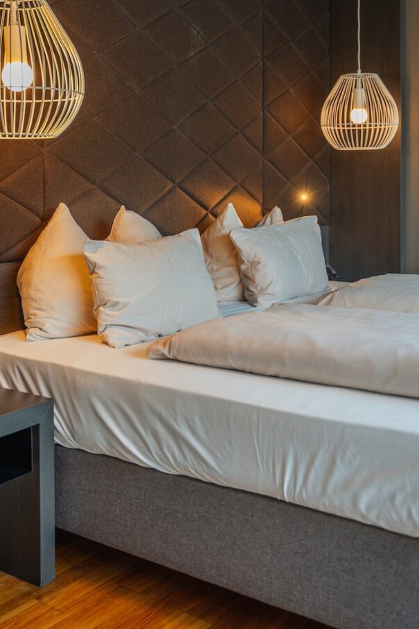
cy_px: 250
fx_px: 768
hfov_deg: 30.5
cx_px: 190
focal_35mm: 44
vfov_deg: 44.3
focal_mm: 36
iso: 200
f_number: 2.8
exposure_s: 1/40
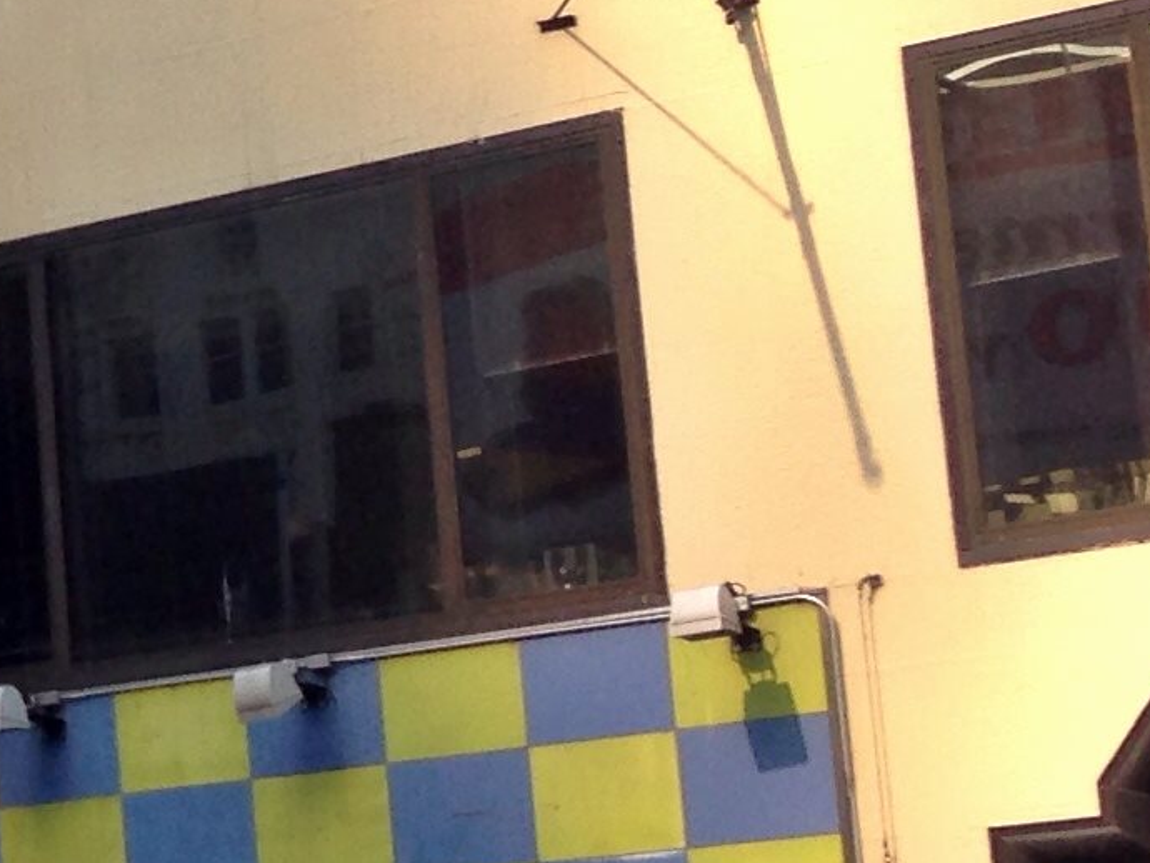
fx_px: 5184
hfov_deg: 10.9
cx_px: -1518
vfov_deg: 9.5
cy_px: 481
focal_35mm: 156
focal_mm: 4.12
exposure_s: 1/127
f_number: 2.4
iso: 50
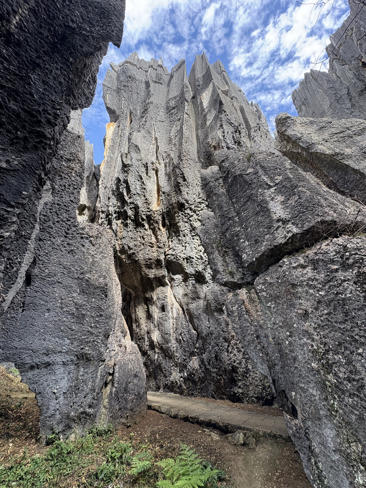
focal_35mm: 14
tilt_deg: +26.9
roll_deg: +0.1
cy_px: 244
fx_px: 197
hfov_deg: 85.7
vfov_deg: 102.1
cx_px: 183
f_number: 2.2
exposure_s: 1/99
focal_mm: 2.22
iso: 40
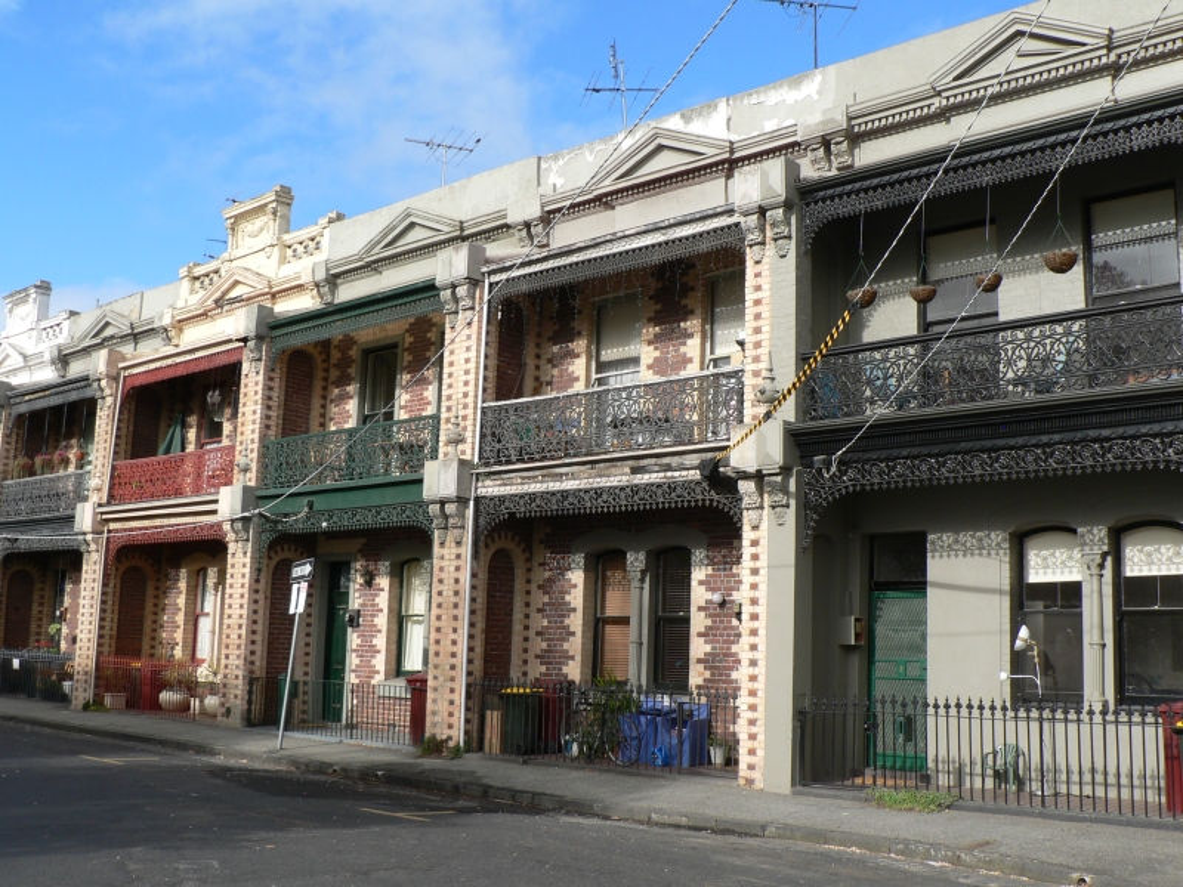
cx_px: 592
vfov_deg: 38.7
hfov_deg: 50.1
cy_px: 444
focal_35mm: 37
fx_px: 1264
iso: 80
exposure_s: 1/400
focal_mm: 6.2
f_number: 4
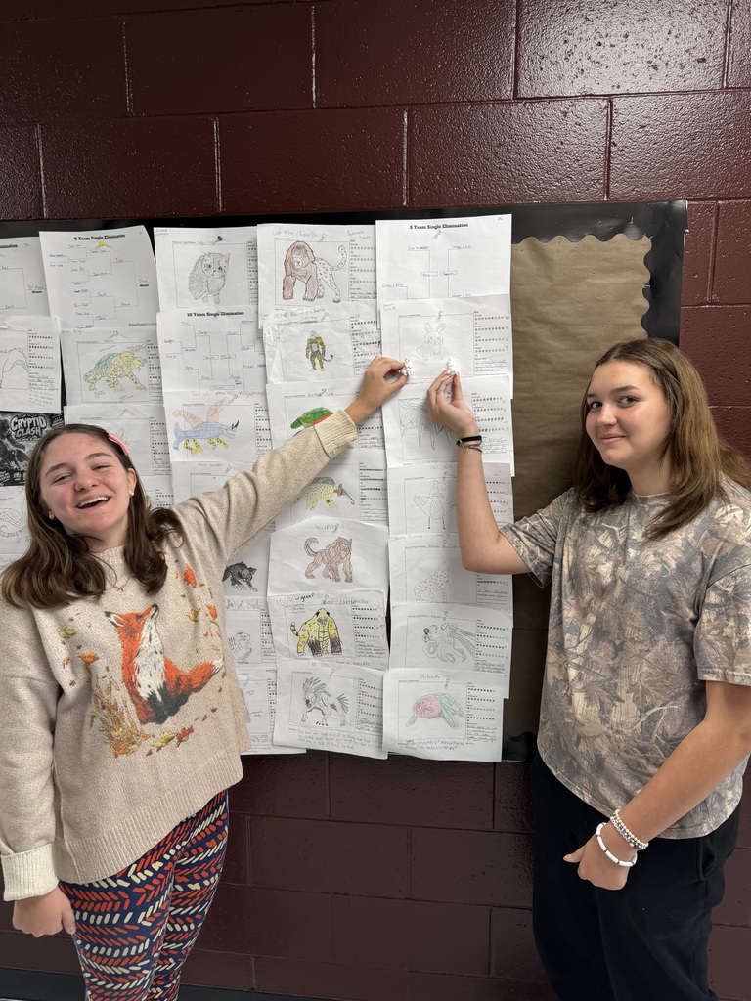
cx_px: 376
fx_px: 694
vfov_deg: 71.6
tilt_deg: -8.7
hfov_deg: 56.8
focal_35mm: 24
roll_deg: +0.1
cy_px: 500
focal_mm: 6.76
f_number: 1.78
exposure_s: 1/120
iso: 125
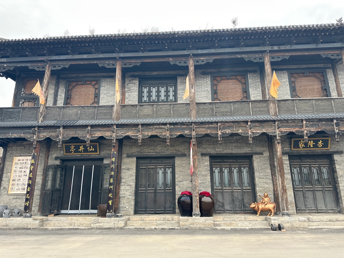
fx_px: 239
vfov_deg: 56.8
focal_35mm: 24
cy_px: 129
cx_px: 172
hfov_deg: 71.6
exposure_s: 1/864
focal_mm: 6.86
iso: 80
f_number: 1.78
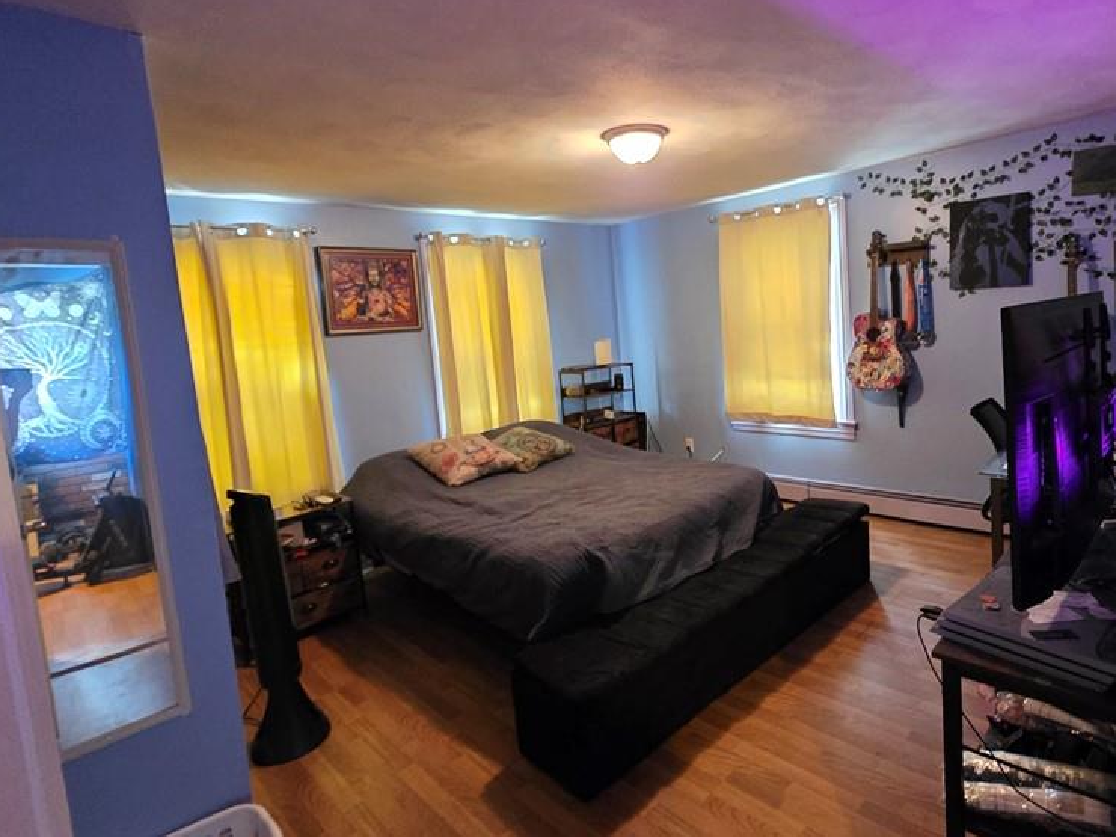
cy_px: 380
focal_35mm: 18
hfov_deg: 87.2
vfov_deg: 71.4
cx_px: 635
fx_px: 580
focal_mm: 2.2
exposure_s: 1/24
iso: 2000
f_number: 1.9
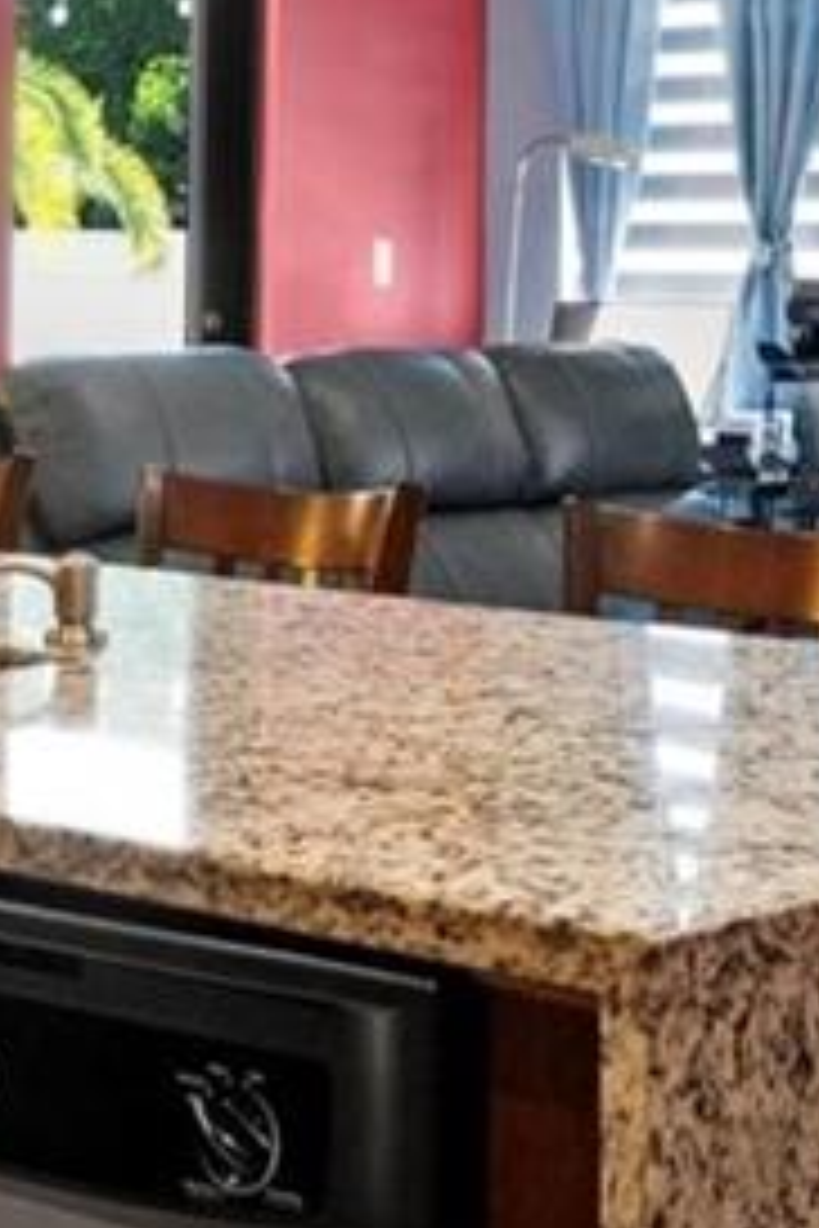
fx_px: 3003
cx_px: 158
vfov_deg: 22.7
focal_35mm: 88
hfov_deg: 15.4
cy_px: 198
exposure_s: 1.6
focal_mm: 10
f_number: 9
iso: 250
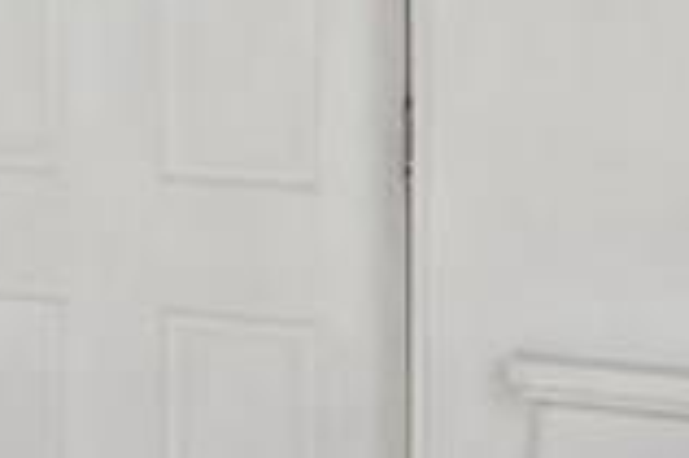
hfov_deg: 21.3
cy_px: -96
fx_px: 1740
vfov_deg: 14.5
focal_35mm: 91
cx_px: -70
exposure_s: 1/30
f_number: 8
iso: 400
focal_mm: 14
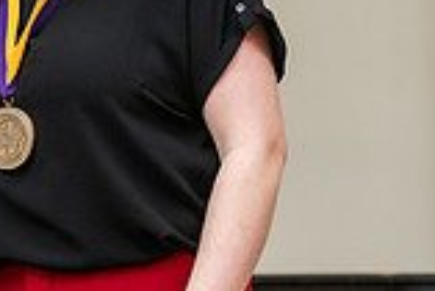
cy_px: 15
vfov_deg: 3.8
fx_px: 4366
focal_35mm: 361
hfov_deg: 5.7
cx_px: -19
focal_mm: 98
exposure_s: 1/200
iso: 1600
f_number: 4.5
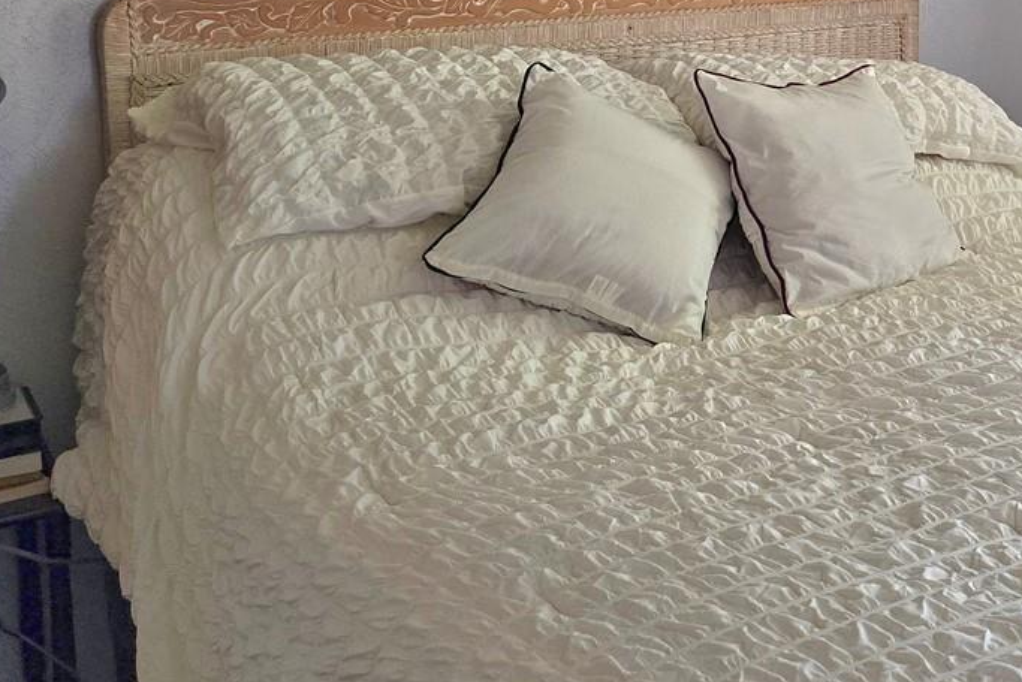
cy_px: -10
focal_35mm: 56
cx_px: 1086
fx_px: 1590
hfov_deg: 32.0
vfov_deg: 23.2
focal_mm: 6.3
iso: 160
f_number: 1.7
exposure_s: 1/120
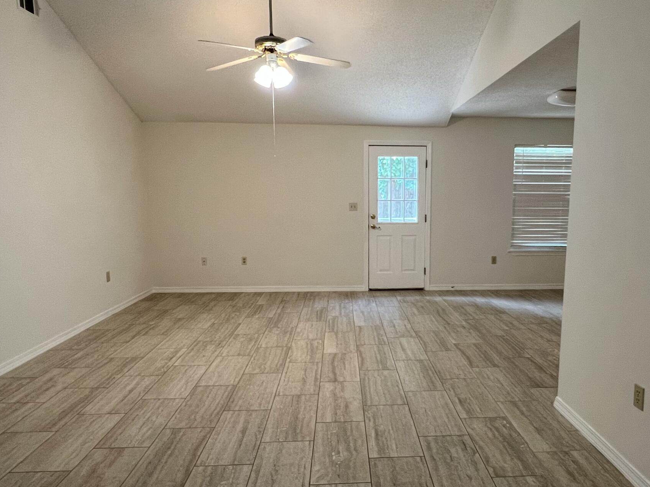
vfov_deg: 58.9
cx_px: 376
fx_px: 432
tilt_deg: -7.7
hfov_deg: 73.4
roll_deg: -0.6
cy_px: 252
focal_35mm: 23
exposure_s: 1/60
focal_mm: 1.57
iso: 160
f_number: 1.8
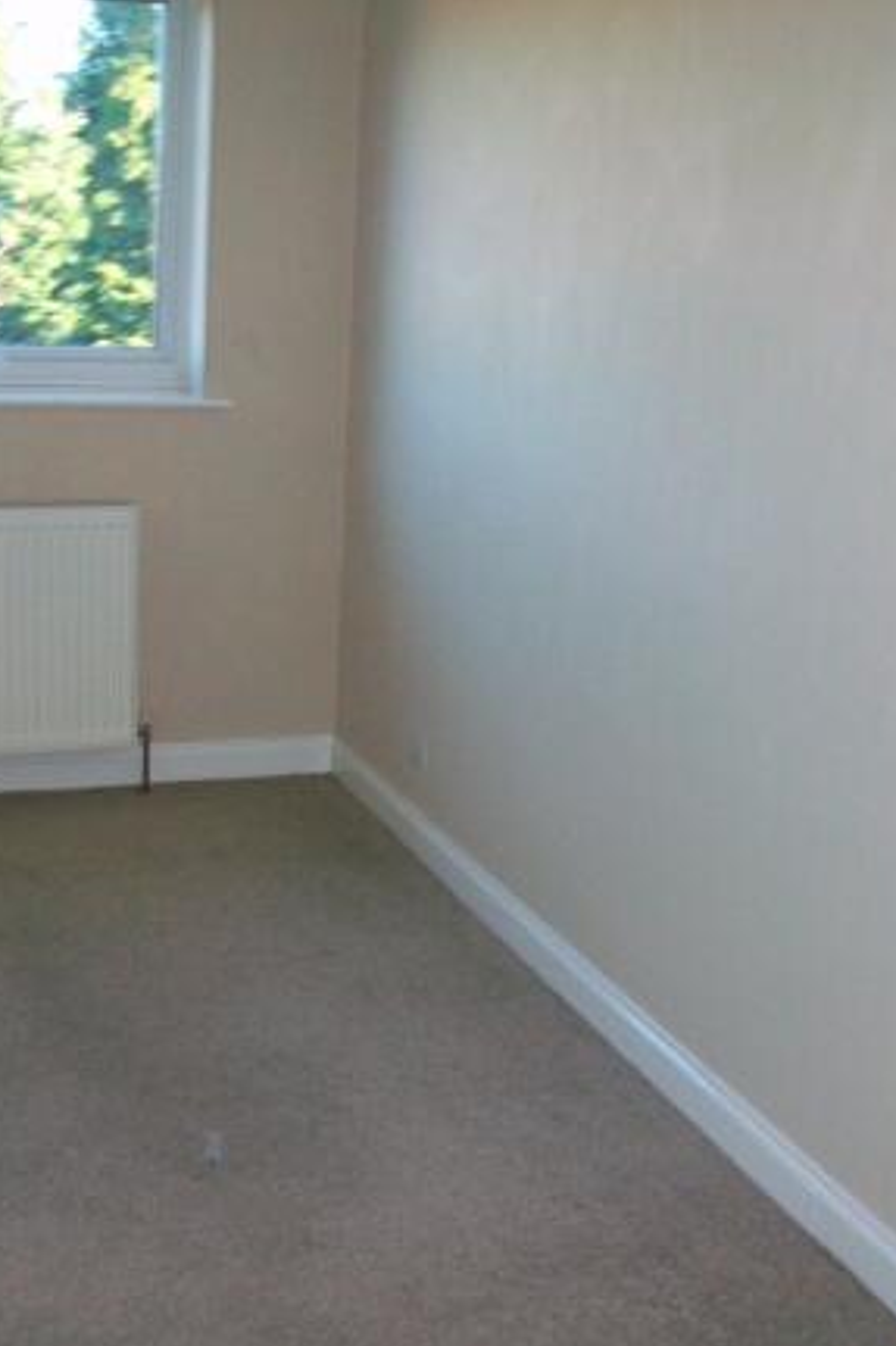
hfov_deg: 29.8
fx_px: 1681
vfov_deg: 43.6
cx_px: 489
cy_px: 679
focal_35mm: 45
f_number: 2.8
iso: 120
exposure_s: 1/60
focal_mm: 5.7
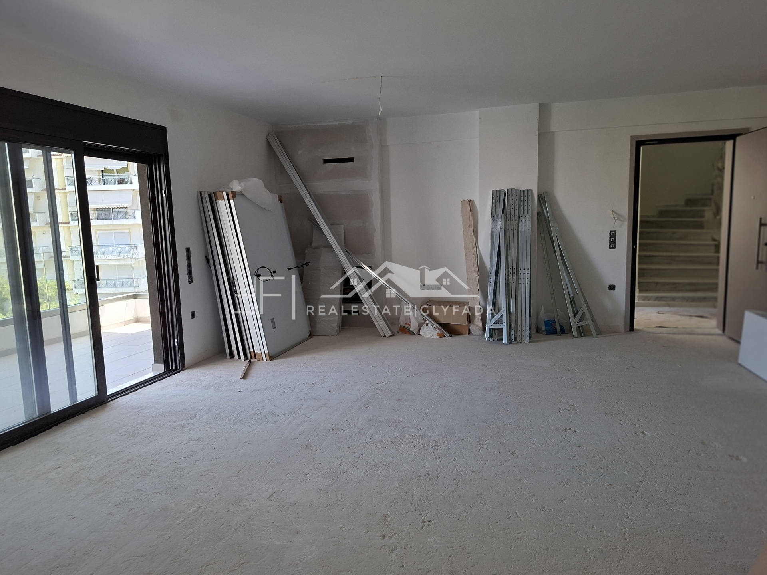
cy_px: 288
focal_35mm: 23
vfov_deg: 58.9
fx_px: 510
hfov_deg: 73.9
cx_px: 384
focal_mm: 5.54
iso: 50
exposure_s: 1/125
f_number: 1.8
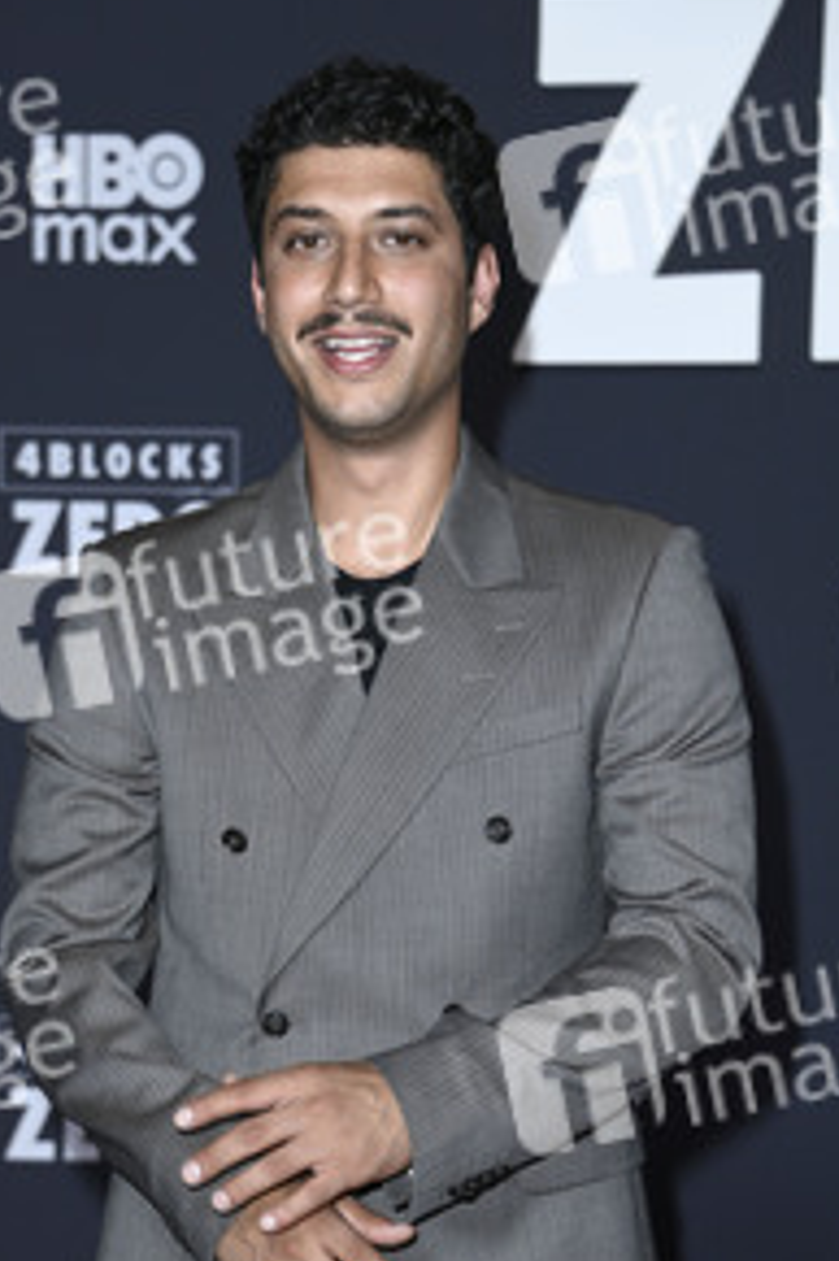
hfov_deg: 9.9
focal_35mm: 138
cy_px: 835
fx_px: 4830
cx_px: 326
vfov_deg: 14.8
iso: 1000
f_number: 5.6
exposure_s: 1/250
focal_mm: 100
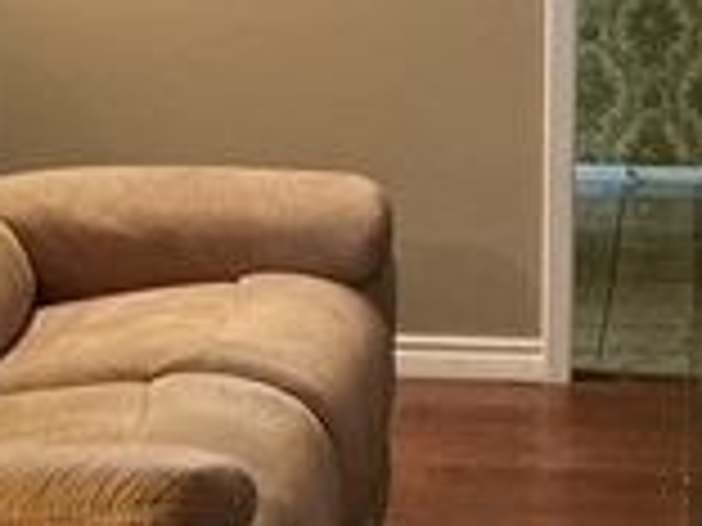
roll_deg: -0.6
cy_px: 72
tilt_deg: -9.8
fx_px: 2413
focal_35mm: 119
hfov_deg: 16.5
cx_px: 477
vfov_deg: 12.4
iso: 200
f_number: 1.8
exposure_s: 1/40
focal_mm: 3
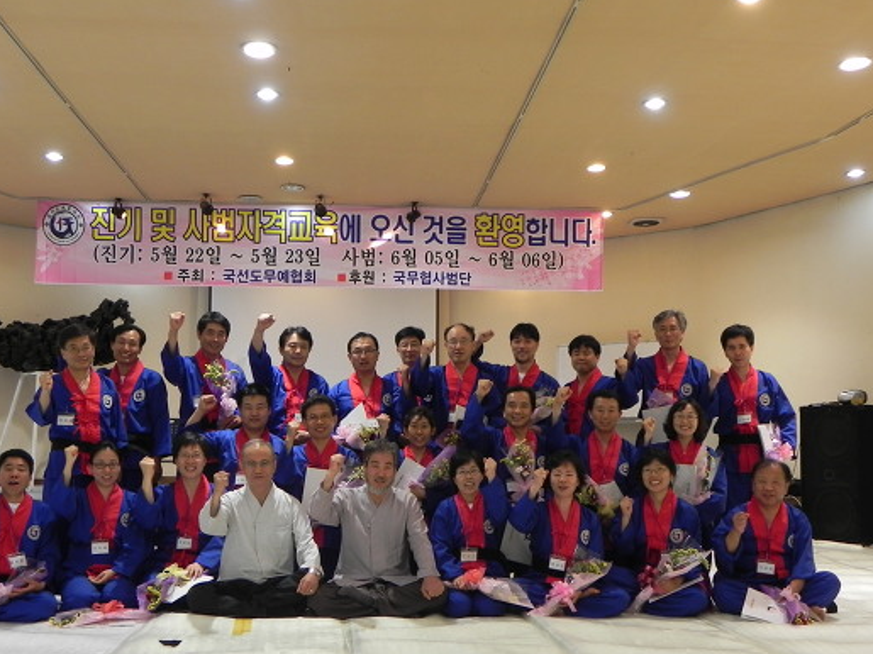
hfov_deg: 45.7
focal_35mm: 41
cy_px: 400
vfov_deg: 35.0
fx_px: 1034
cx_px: 388
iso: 160
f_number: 2.8
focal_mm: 5.9
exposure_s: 1/31
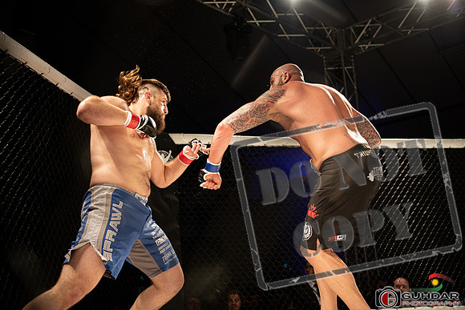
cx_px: 232
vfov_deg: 28.1
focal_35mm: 48
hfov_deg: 41.1
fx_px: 620
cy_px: 155
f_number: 2.8
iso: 1250
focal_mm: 48
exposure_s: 1/1000
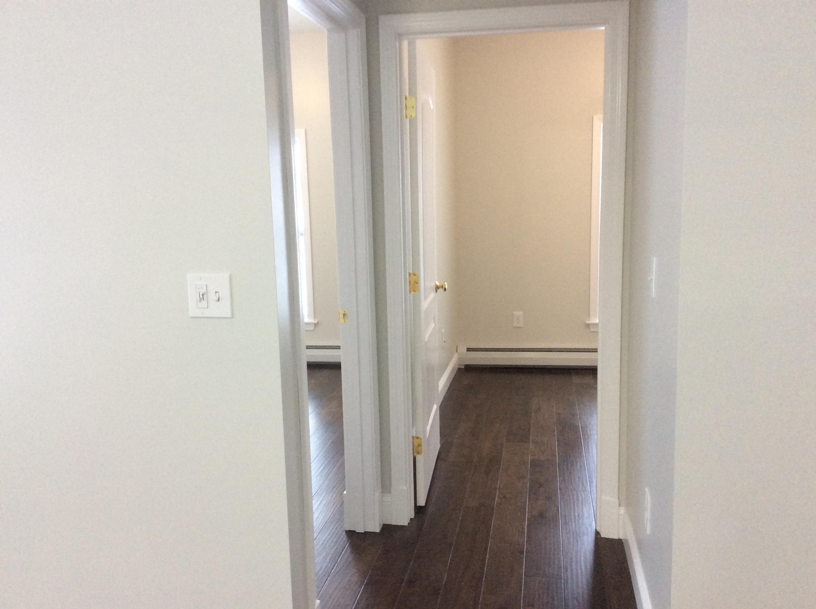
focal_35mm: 32
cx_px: 408
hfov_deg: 56.9
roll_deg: +0.5
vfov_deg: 44.1
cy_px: 304
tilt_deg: -9.3
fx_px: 753
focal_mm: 3.3
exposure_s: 1/24
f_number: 2.4
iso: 100
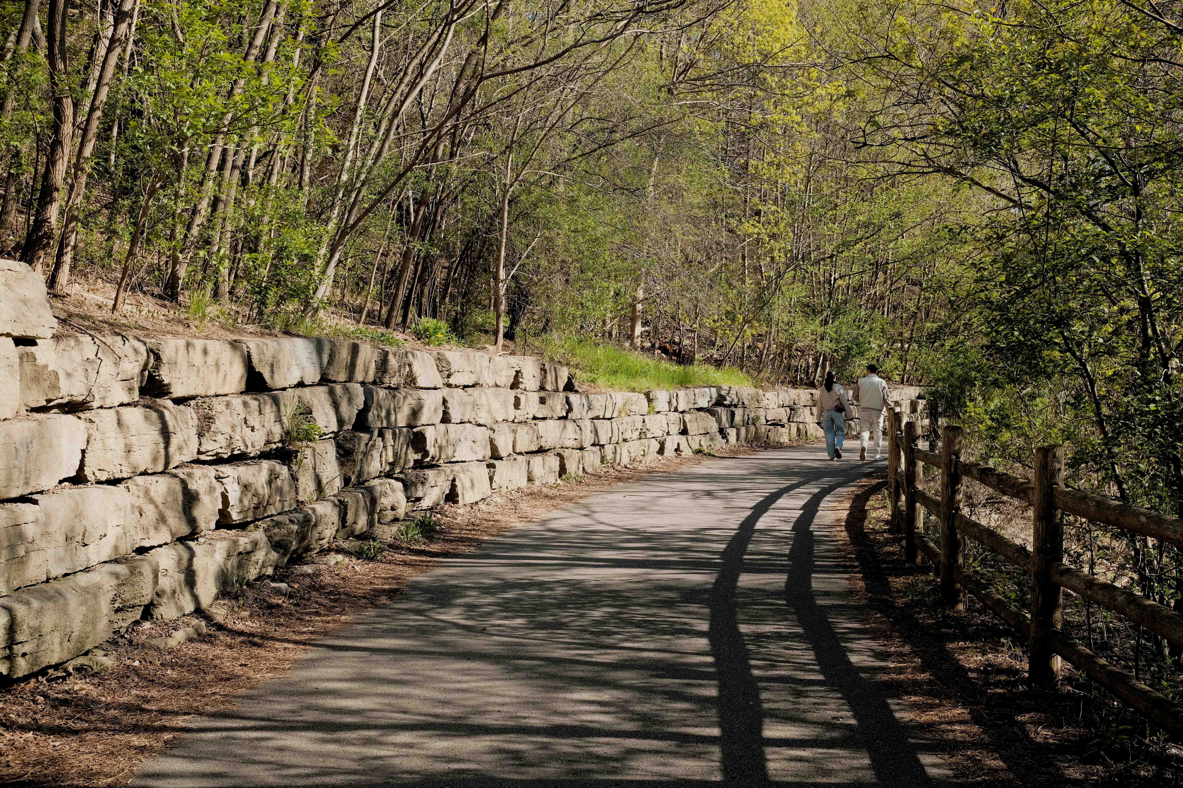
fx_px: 1347
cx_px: 592
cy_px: 394
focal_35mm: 41
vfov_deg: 32.6
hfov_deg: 47.4
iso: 500
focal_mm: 27
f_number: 9
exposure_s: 1/500
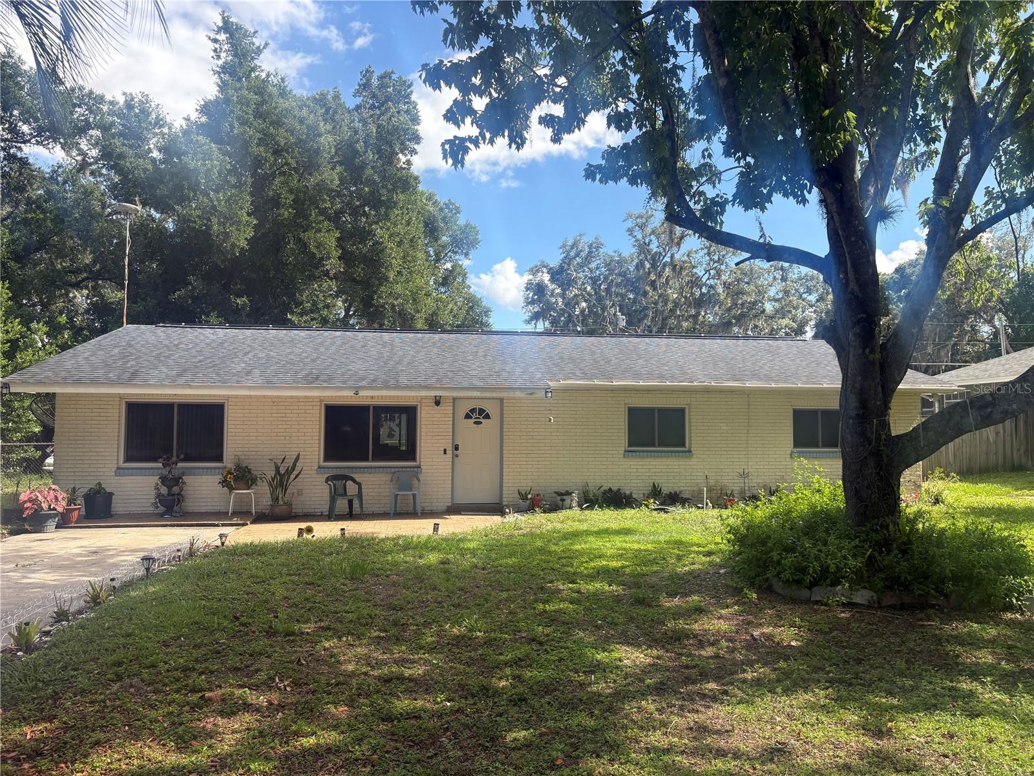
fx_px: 777
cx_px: 517
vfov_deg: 53.1
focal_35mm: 26
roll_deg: -0.3
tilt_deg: +3.3
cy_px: 388
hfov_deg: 67.3
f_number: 1.6
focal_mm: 5.96
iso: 64
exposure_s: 1/1626
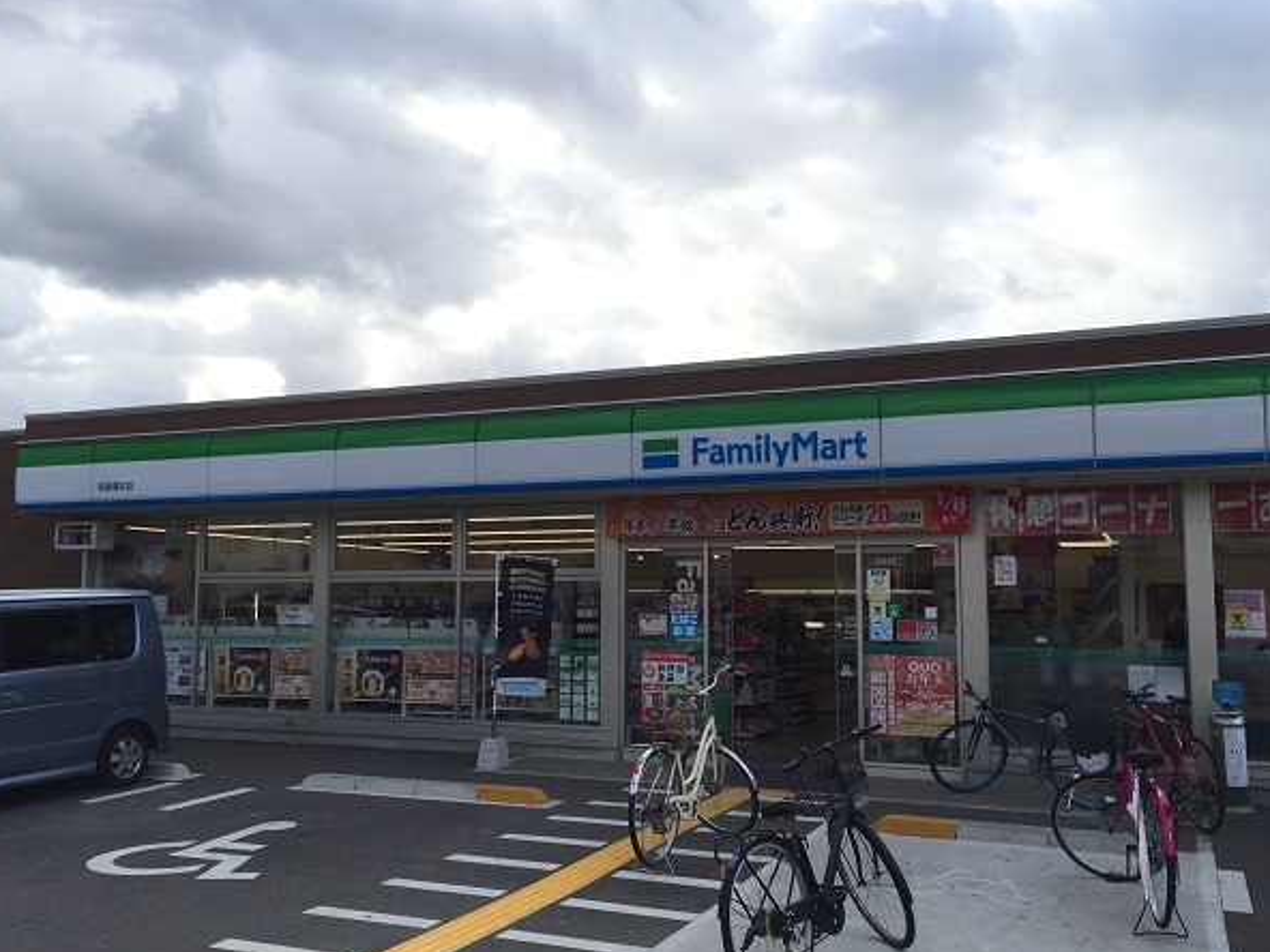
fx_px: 1174
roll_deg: -0.5
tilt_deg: +5.0
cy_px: 512
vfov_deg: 44.1
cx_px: 643
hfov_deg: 56.8
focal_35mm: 32
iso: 32
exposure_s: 1/1883
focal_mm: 4.15
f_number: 2.2
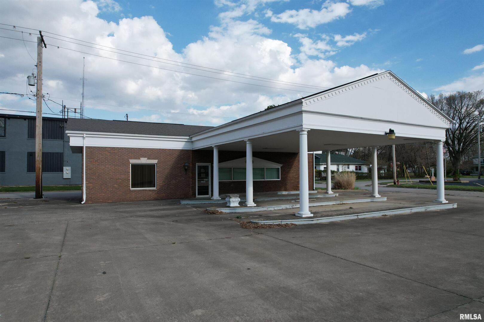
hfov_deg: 78.6
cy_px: 161
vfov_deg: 57.2
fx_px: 296
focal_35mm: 22
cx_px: 242
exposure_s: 1/2000
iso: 140
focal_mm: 8.38
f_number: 2.8
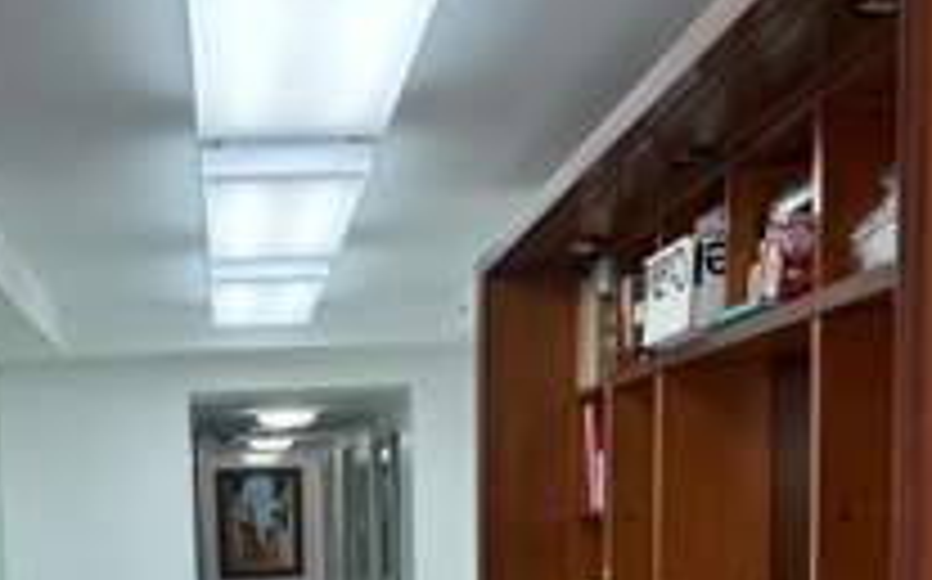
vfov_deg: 20.6
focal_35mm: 59
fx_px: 1497
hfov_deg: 34.0
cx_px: 257
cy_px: 683
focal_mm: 6.86
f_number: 1.78
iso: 100
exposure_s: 1/120
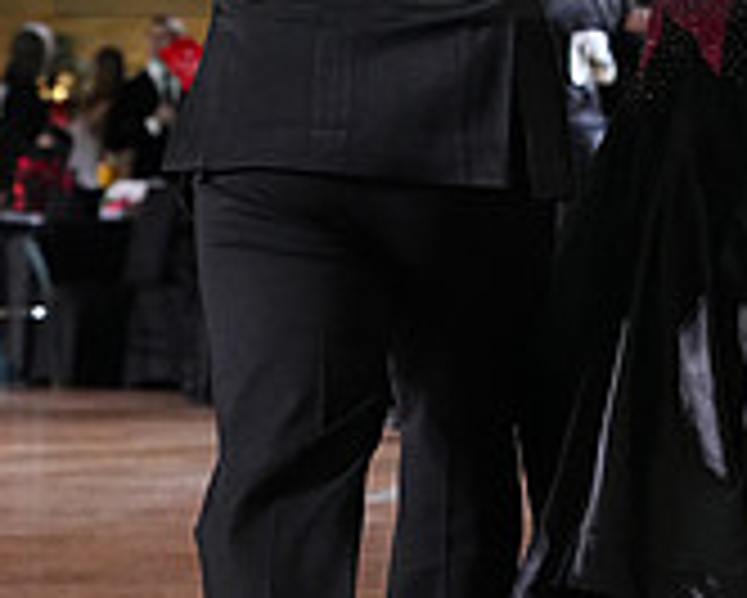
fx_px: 6017
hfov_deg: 7.1
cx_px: 677
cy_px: -130
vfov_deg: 5.7
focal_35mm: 272
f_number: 5
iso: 6400
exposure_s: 1/400
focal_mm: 83
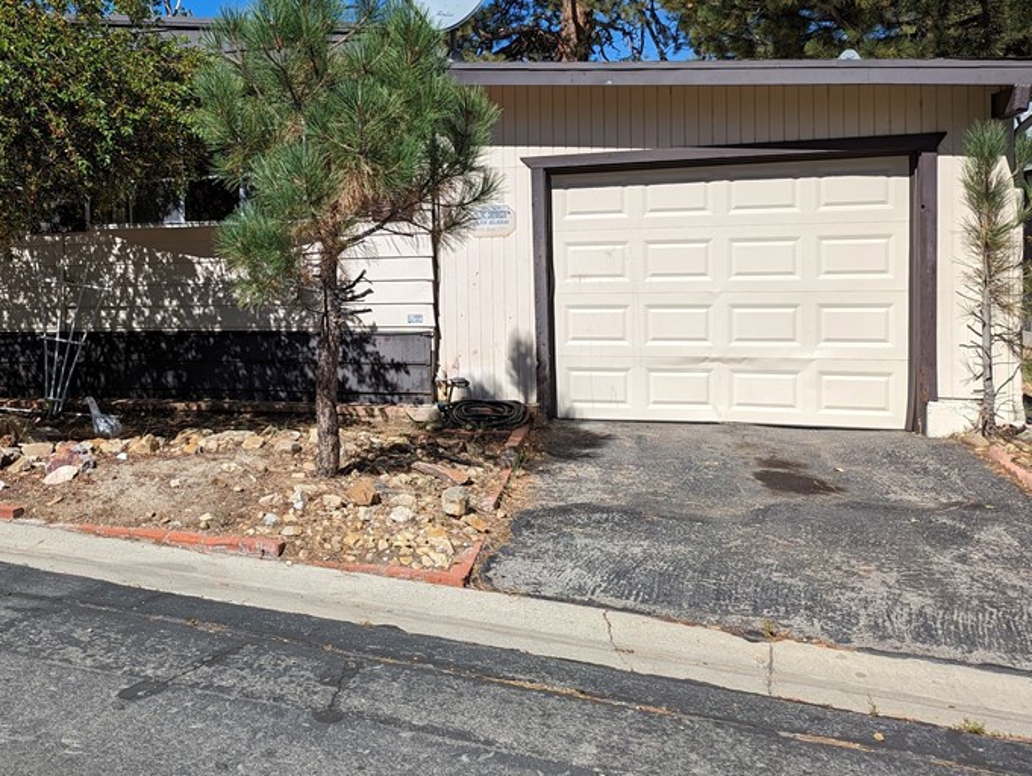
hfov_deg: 49.5
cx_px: 272
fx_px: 1074
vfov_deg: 39.5
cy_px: 291
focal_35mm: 36
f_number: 1.85
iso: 44
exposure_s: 1/2513
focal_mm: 6.81
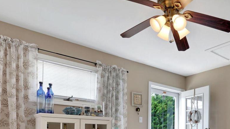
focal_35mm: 33
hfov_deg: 54.5
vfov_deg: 32.3
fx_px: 201
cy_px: 134
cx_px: 191
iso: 250
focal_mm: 16
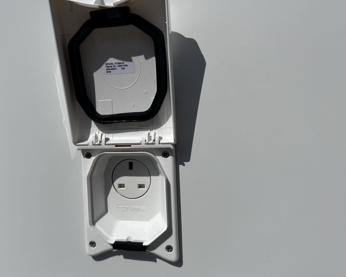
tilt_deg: -4.2
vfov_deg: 48.5
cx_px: 139
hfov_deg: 58.3
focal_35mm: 30
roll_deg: +2.0
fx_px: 307
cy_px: 142
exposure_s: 1/18519
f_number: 1.78
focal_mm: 6.86
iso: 80
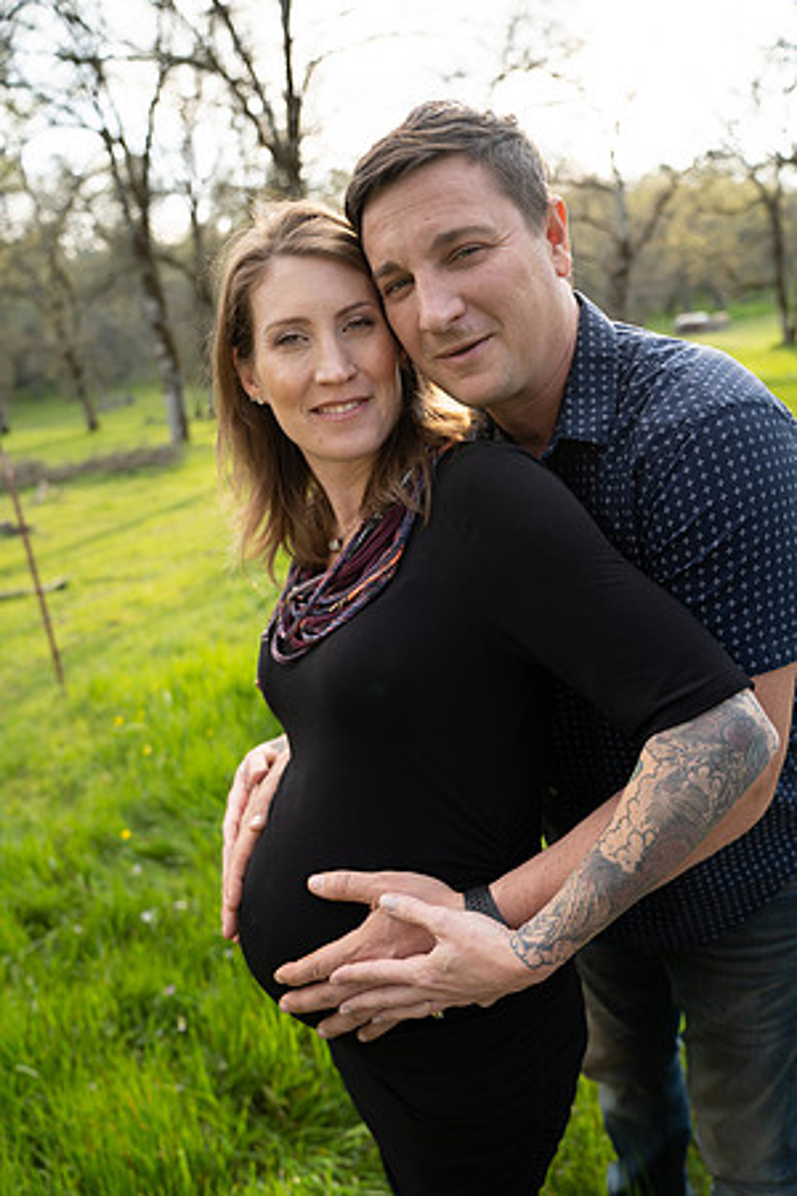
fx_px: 797
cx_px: 398
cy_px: 598
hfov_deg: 53.1
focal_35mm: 24
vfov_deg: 73.7
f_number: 2.8
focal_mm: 24
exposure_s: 1/250
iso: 200
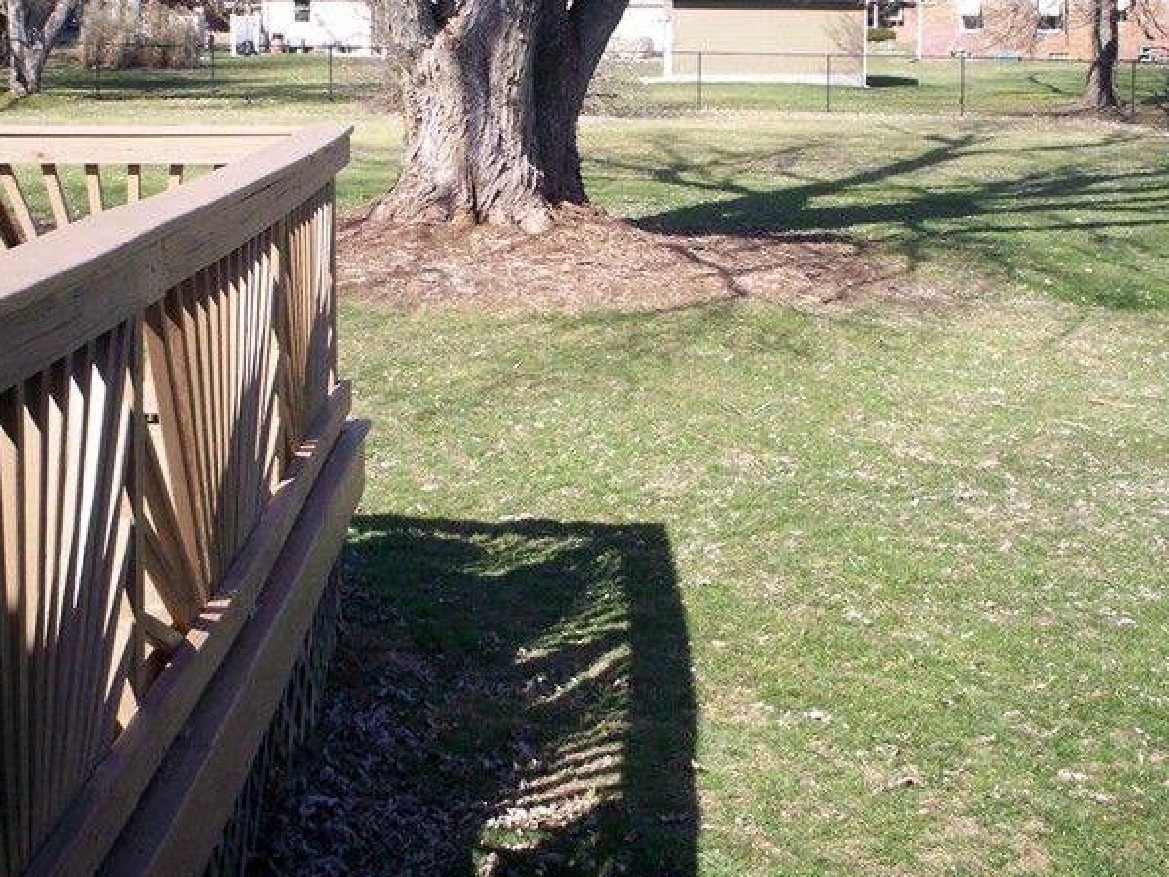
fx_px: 2093
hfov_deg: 31.2
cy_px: 212
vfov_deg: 23.4
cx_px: 525
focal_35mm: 62
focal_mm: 6
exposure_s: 1/294
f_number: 4.5
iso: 100
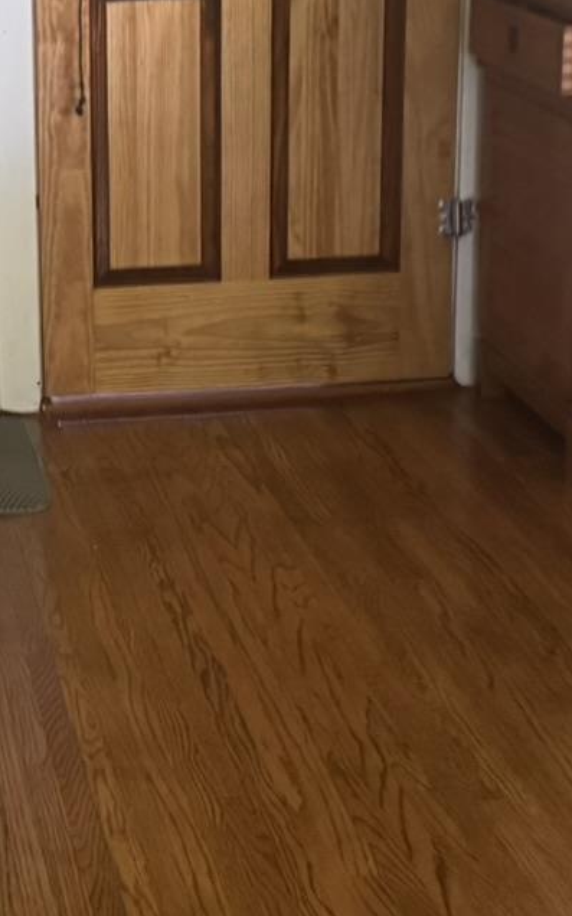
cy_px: 296
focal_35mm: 82
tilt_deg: -15.0
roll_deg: +4.1
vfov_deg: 25.1
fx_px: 2045
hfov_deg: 15.1
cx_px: -187
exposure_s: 1/60
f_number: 1.78
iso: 800
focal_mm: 6.76
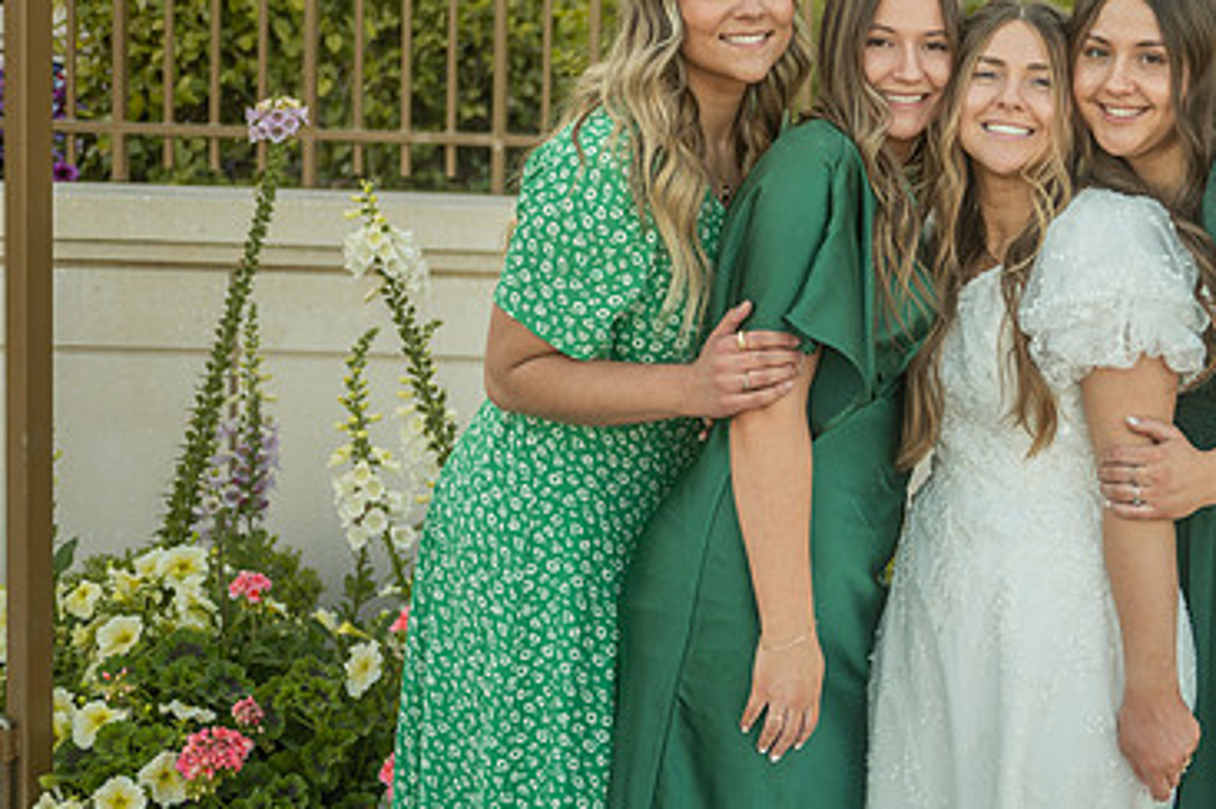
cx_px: 954
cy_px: 312
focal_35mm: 60
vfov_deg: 22.5
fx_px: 2025
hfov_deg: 32.6
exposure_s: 1/1600
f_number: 2.8
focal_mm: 38
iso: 640
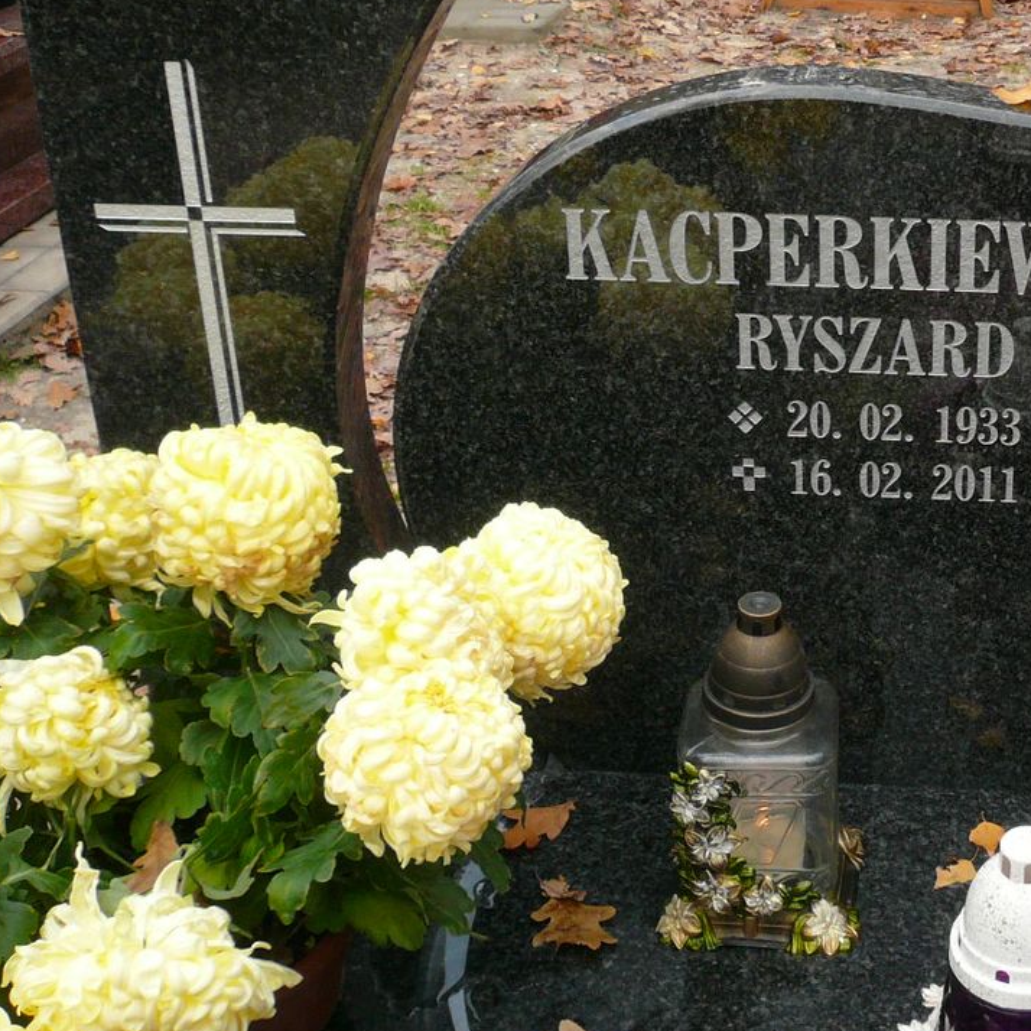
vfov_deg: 32.7
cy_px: 409
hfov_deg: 31.3
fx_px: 1752
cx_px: 928
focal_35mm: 52
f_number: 2.8
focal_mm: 4.6
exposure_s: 1/80
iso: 100
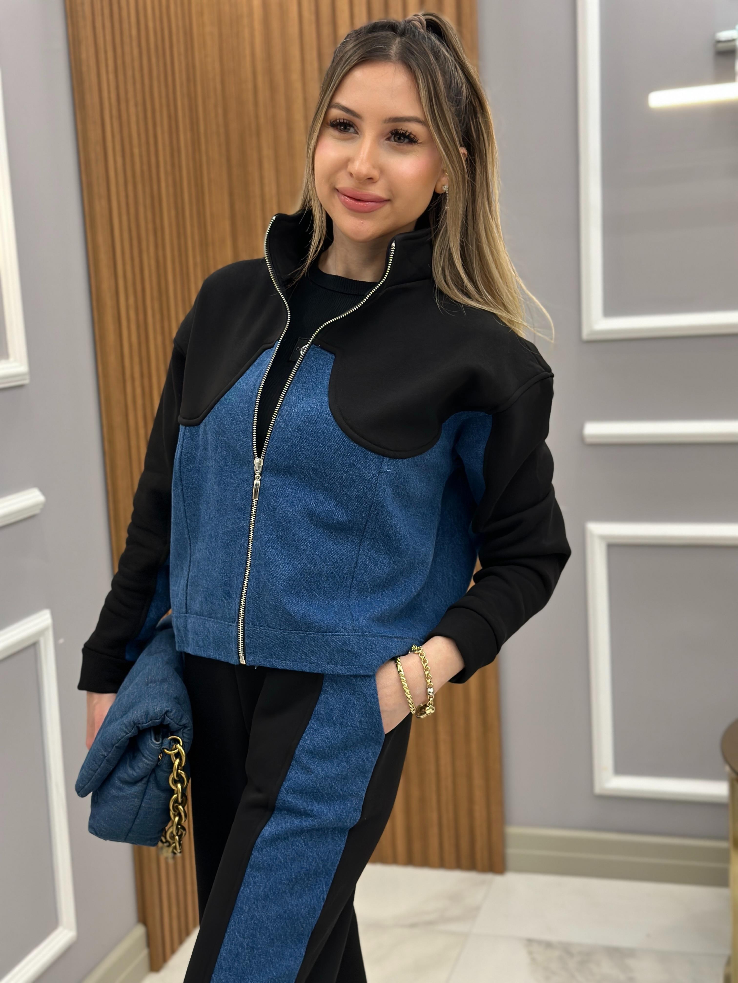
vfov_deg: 39.7
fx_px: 1364
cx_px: 369
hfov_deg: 30.3
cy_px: 492
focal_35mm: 48
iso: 125
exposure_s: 1/100
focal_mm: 6.86
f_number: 1.78
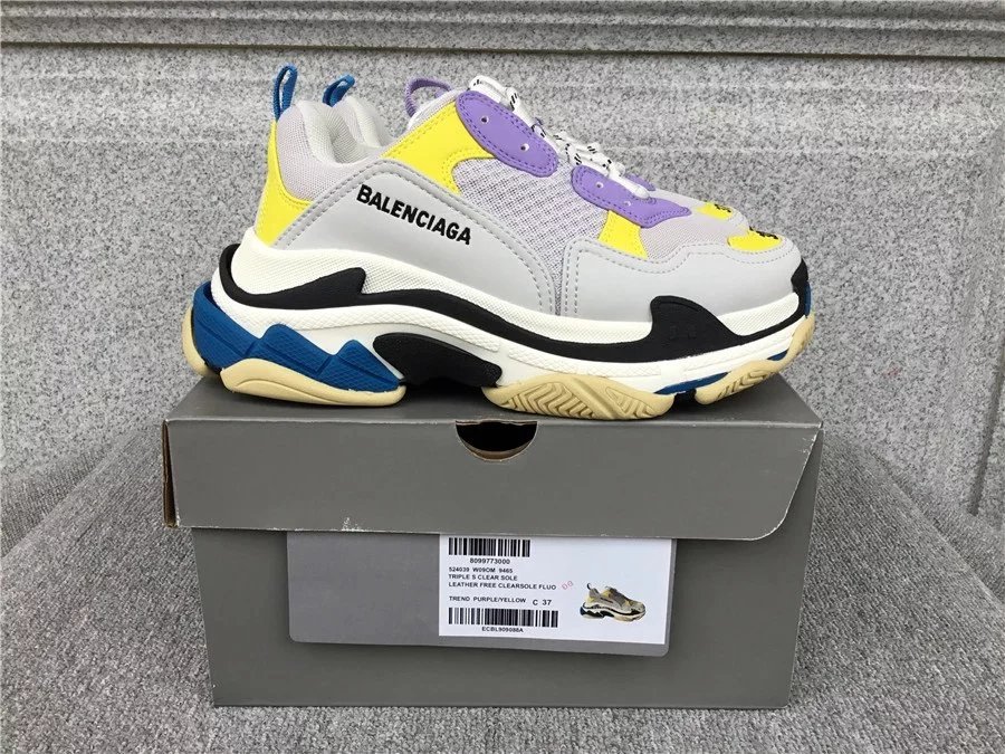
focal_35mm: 31
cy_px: 377
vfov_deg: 45.4
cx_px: 502
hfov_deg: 58.4
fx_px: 900
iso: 32
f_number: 2.4
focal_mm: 3.3
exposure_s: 1/100
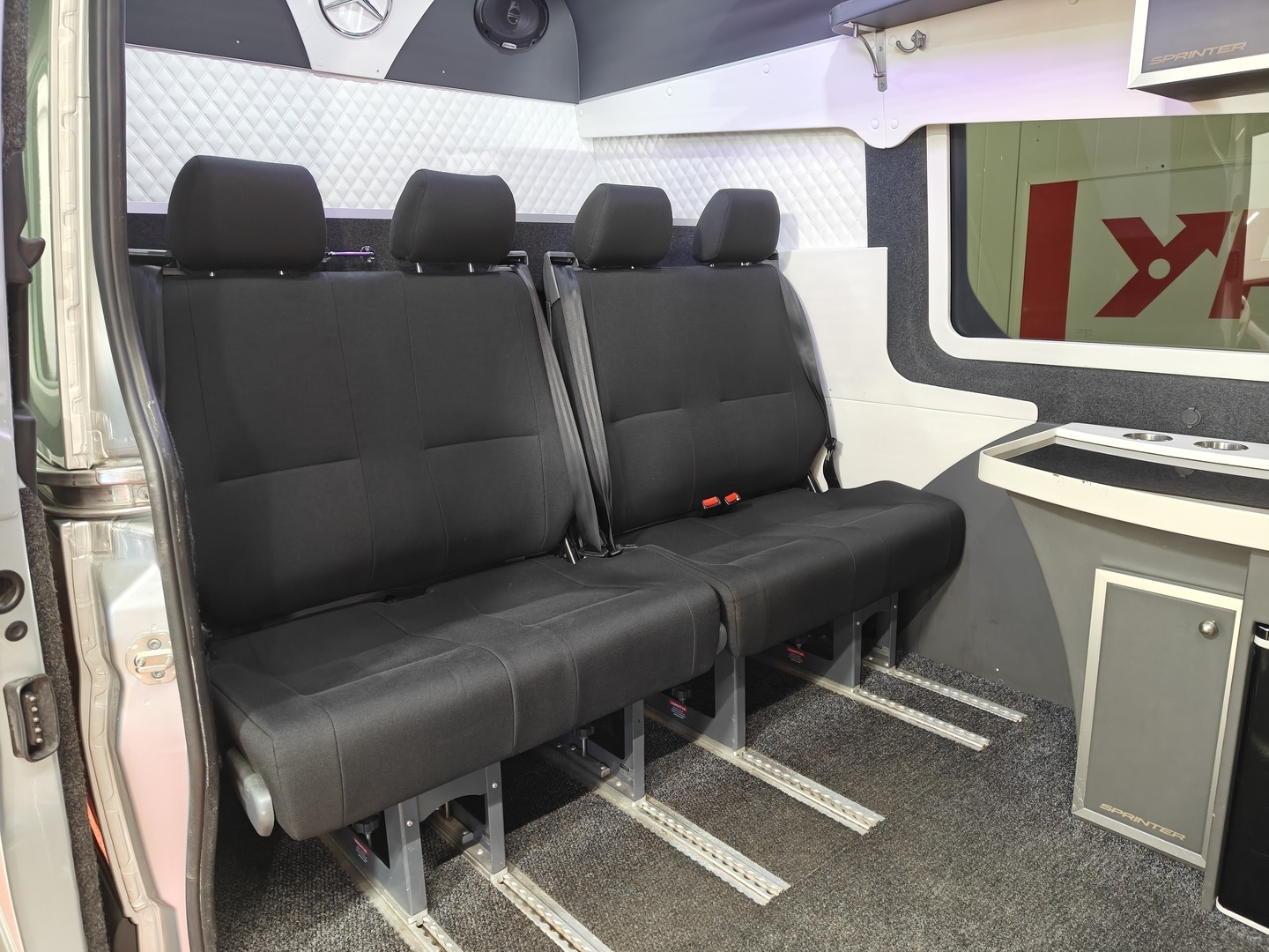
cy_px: 476
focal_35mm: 24
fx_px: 880
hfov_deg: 71.6
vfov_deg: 56.8
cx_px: 634
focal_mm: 5.59
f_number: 1.8
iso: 200
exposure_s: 1/50
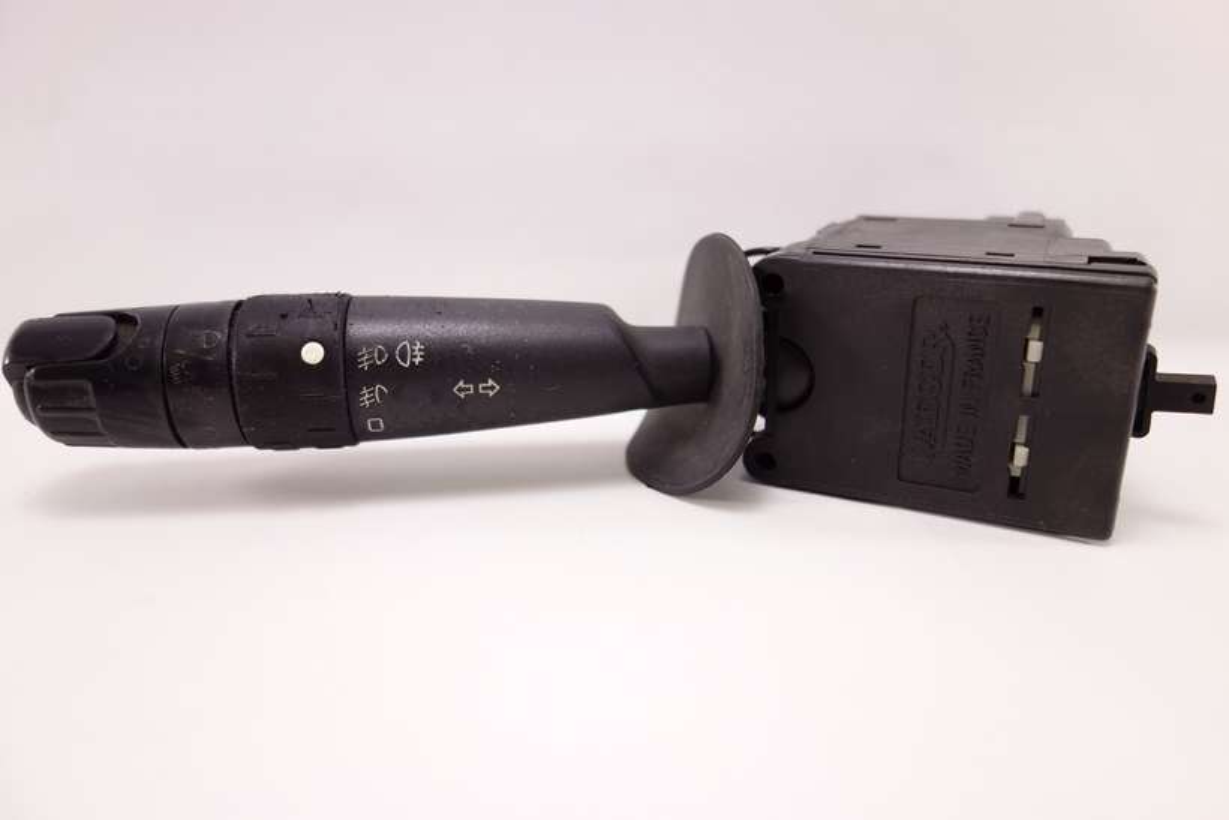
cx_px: 614
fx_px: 956
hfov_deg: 65.5
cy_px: 410
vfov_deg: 46.4
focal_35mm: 28
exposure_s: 1/100
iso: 125
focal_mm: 10.4
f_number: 2
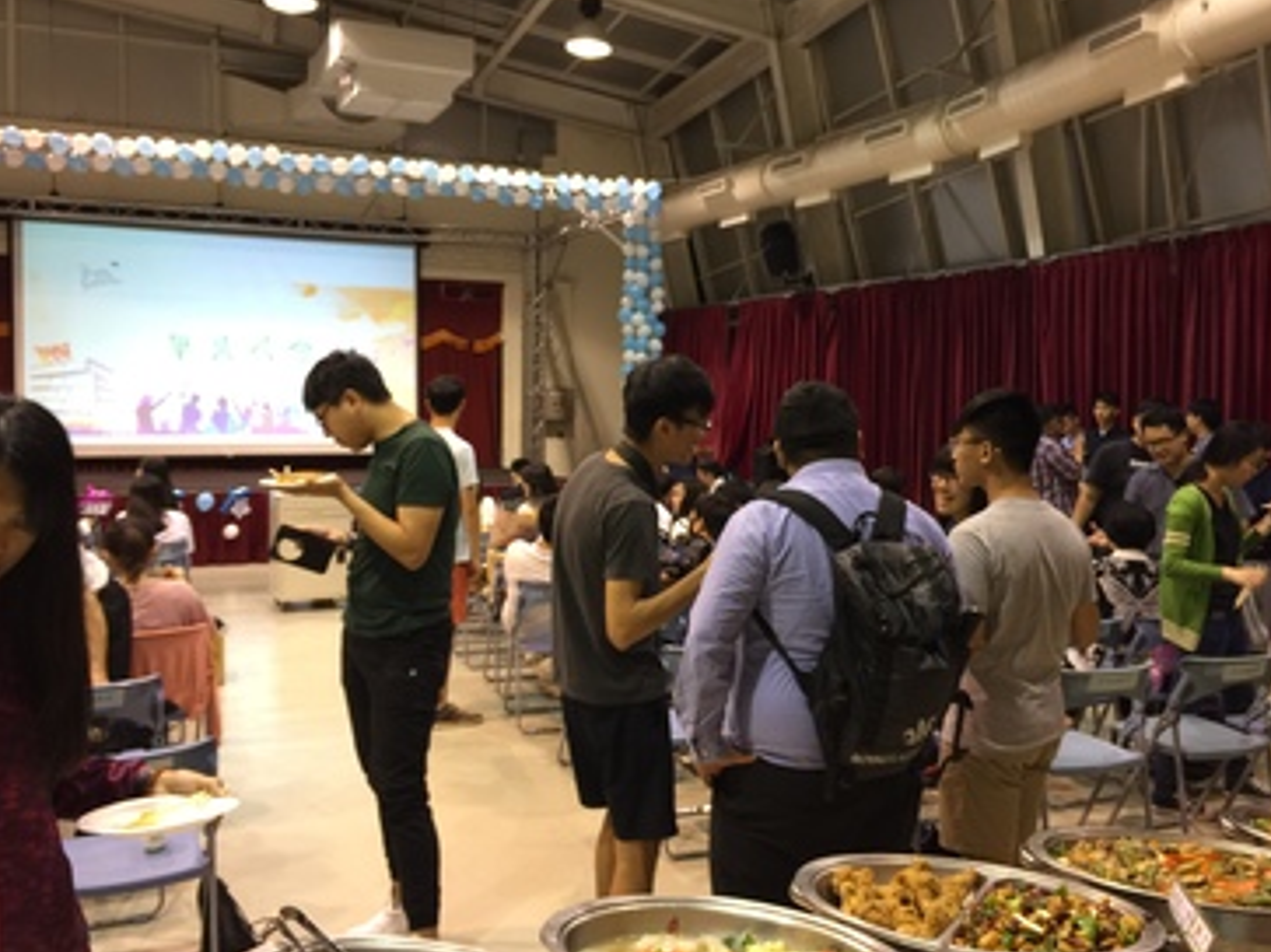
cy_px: 469
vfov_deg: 44.1
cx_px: 669
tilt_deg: -3.4
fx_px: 1175
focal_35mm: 32
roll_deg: -1.6
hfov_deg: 56.8
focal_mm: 4.15
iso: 50
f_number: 2.2
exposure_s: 1/15
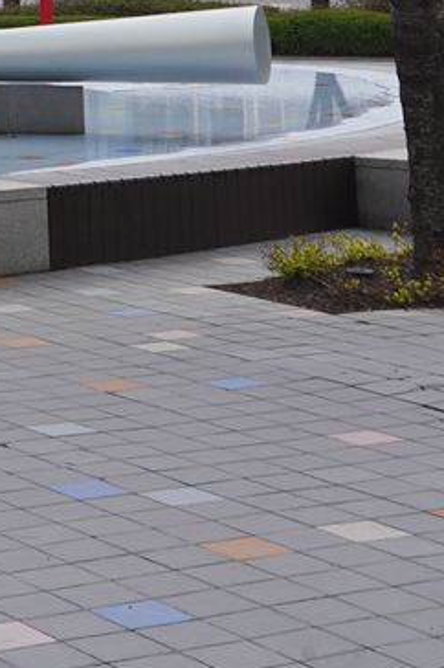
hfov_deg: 10.0
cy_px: -514
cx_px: -273
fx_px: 2446
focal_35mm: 132
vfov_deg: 13.9
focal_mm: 24
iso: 100
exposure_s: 1/100
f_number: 9
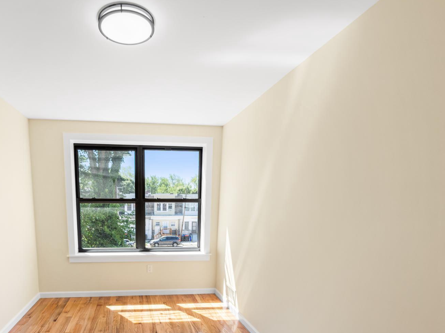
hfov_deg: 74.8
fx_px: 283
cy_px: 248
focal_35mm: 22
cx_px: 161
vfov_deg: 58.1
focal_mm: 2.22
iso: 32
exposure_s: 1/160
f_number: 2.2
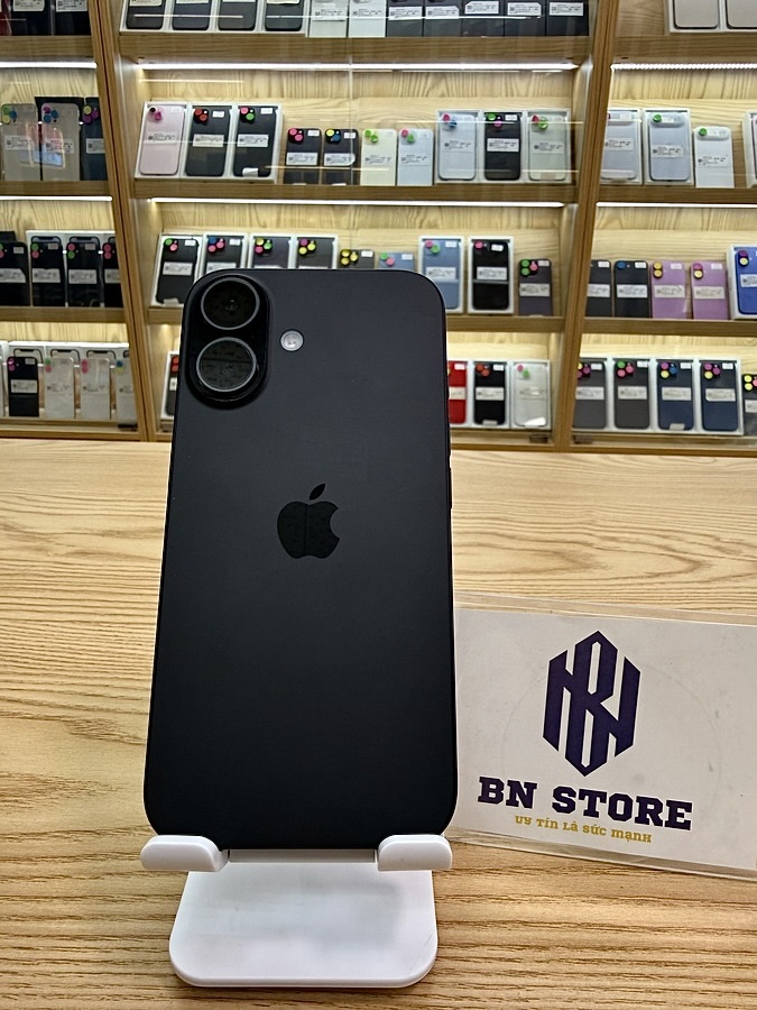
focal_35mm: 24
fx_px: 700
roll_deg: -1.9
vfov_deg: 71.6
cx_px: 378
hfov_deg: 56.8
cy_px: 505
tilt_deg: -20.0
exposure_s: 1/120
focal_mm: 2.22
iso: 100
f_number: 2.2
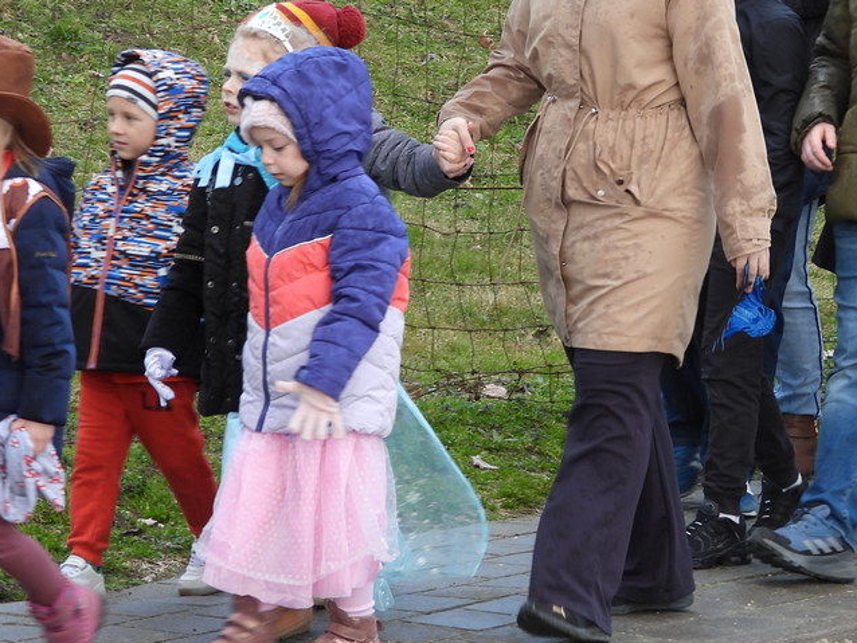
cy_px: 188
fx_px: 5820
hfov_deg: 8.4
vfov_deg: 6.3
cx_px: 582
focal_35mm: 235
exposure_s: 1/60
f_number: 4
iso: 100
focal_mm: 22.5
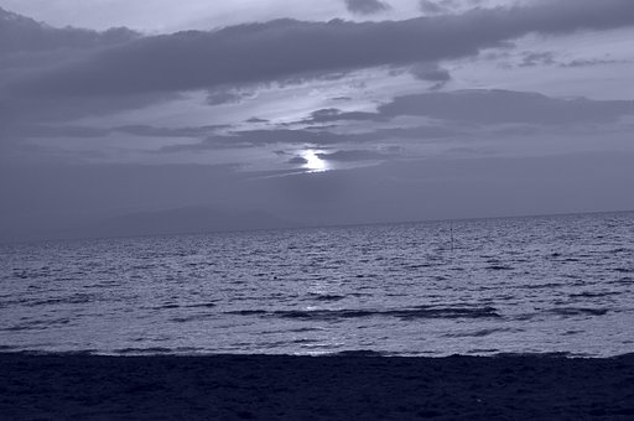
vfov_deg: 16.5
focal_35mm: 82
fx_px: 1451
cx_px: 317
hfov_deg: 24.6
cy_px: 210
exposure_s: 1/320
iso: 200
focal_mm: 55
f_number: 10
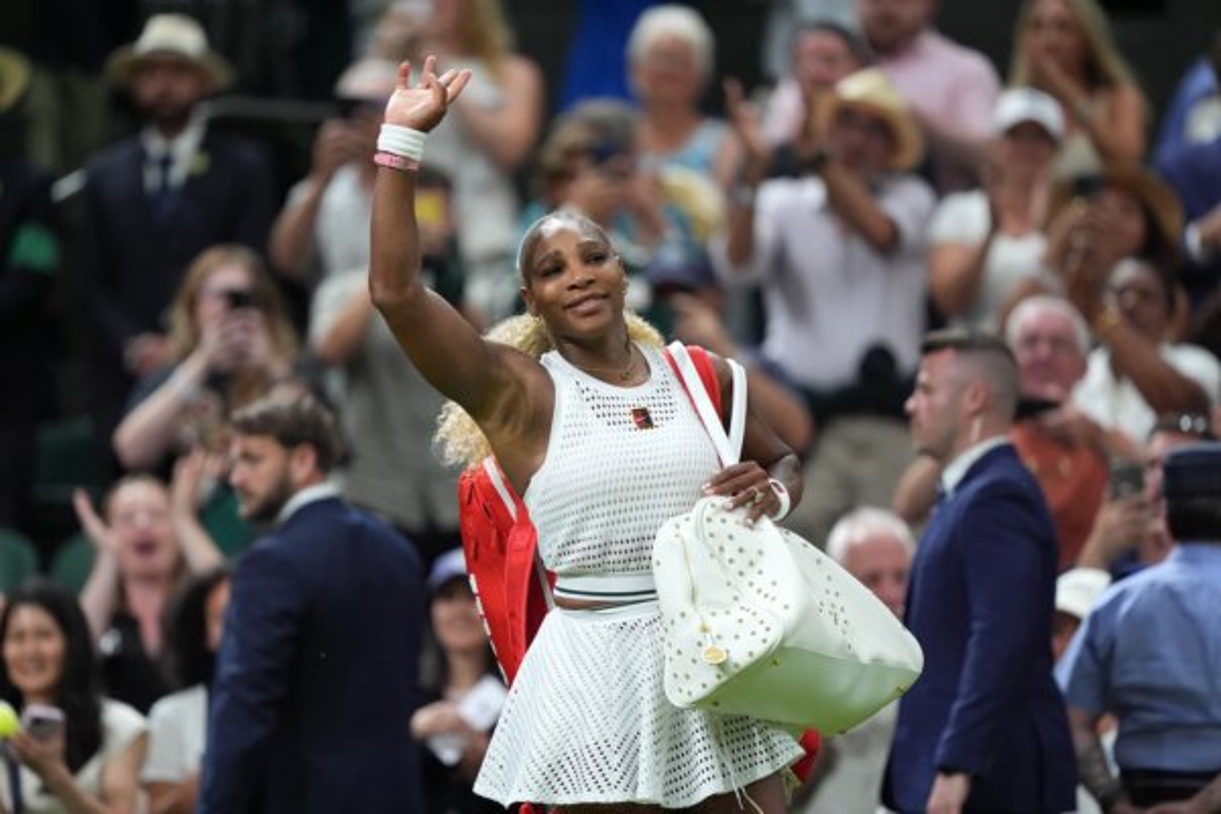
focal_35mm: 400
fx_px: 13566
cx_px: 610
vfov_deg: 3.4
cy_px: 407
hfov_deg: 5.2
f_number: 2.8
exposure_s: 1/2000
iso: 4000
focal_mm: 400
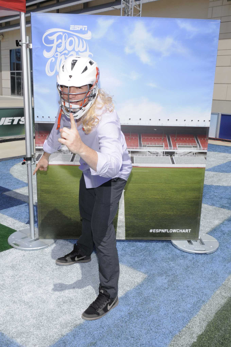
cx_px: 116
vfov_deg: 55.2
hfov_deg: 38.3
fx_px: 333
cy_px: 174
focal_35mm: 34
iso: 200
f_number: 13
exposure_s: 1/200
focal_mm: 23
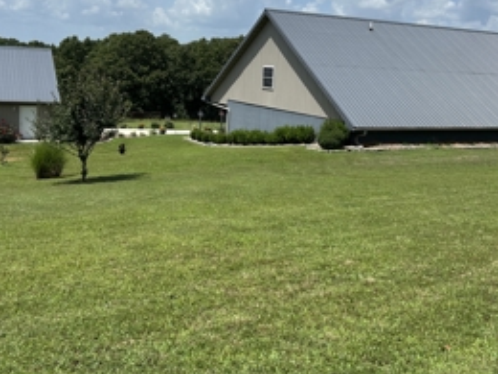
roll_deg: -3.0
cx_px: 251
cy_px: 115
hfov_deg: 46.8
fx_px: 575
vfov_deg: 35.5
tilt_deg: -6.9
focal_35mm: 40
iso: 50
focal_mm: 5.7
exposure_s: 1/5319
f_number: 1.5
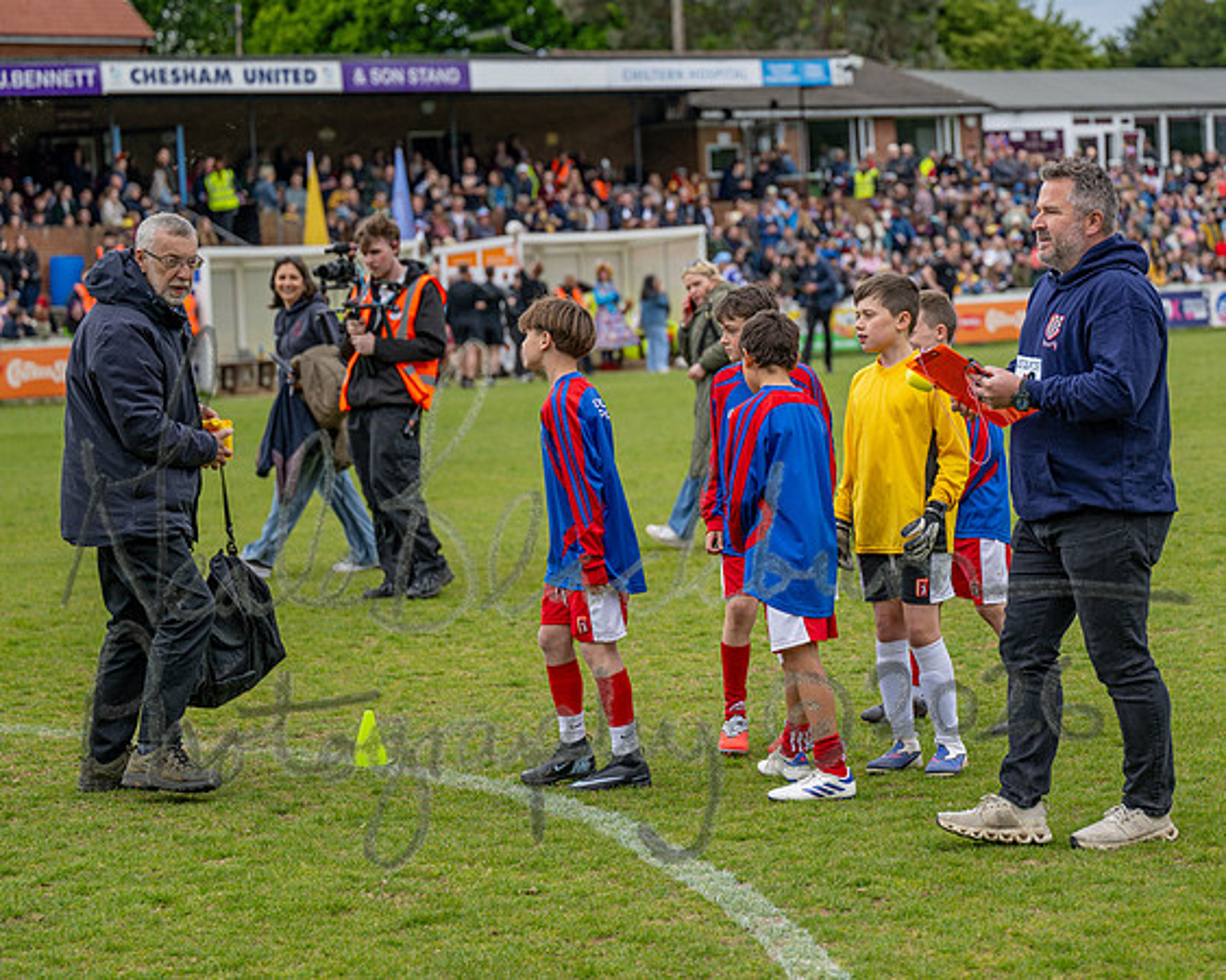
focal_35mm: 99
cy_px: 459
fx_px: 3598
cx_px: 851
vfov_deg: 15.5
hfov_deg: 19.3
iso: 125
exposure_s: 1/1250
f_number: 2.8
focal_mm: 70
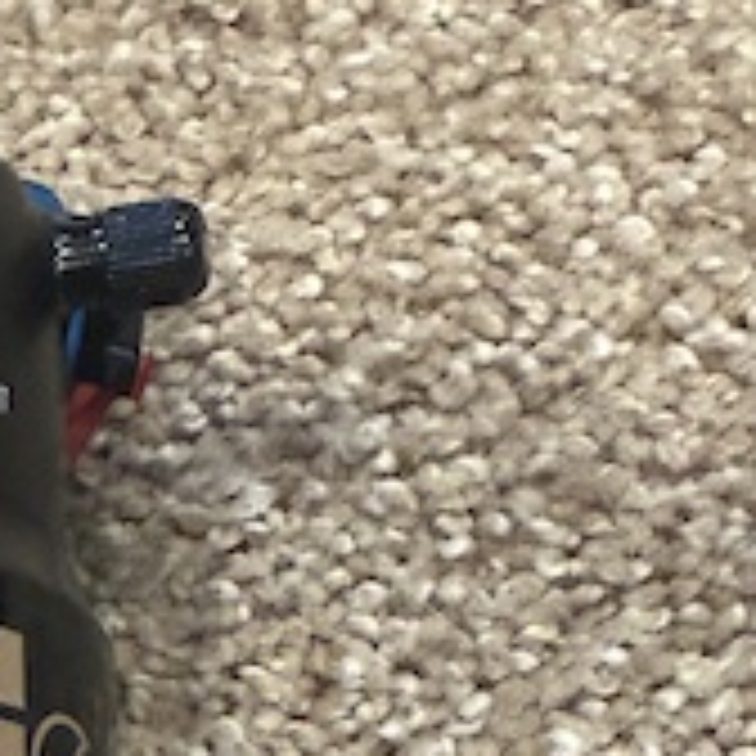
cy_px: 1148
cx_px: -153
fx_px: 2496
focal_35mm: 101
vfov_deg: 15.8
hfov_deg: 16.5
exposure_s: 1/60
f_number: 2.2
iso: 500
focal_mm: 2.22
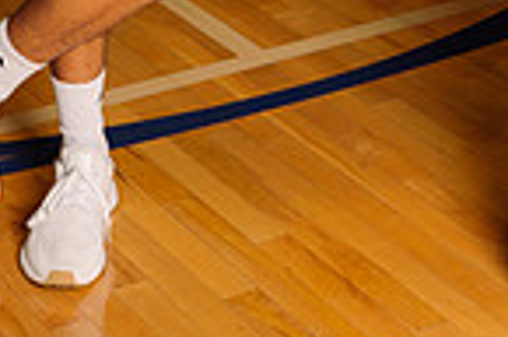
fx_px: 1929
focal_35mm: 137
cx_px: 277
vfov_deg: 9.2
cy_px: -400
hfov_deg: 15.0
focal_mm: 44
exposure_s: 1/200
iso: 200
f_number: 7.1
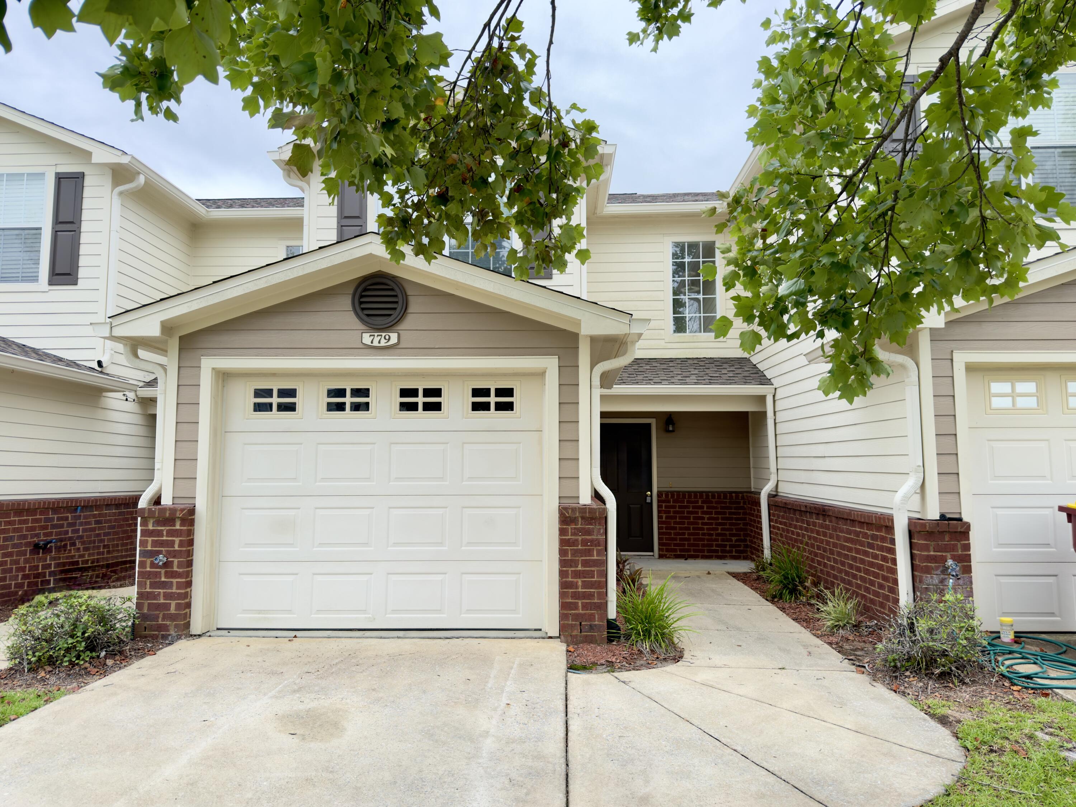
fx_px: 746
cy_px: 404
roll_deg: +0.5
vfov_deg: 56.8
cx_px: 538
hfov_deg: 71.6
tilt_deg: +5.4
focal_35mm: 24
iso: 100
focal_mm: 6.76
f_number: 1.78
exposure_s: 1/1323
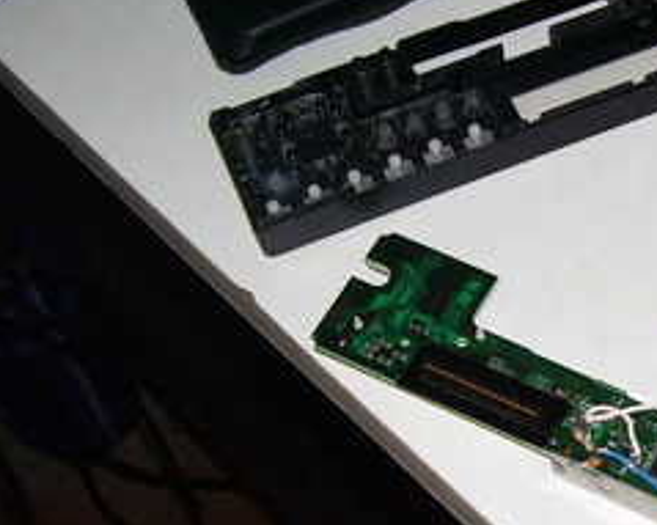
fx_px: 1730
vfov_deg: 17.3
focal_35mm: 89
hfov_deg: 21.0
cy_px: 291
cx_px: 608
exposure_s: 1/60
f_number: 2.7
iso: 80
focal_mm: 5.6
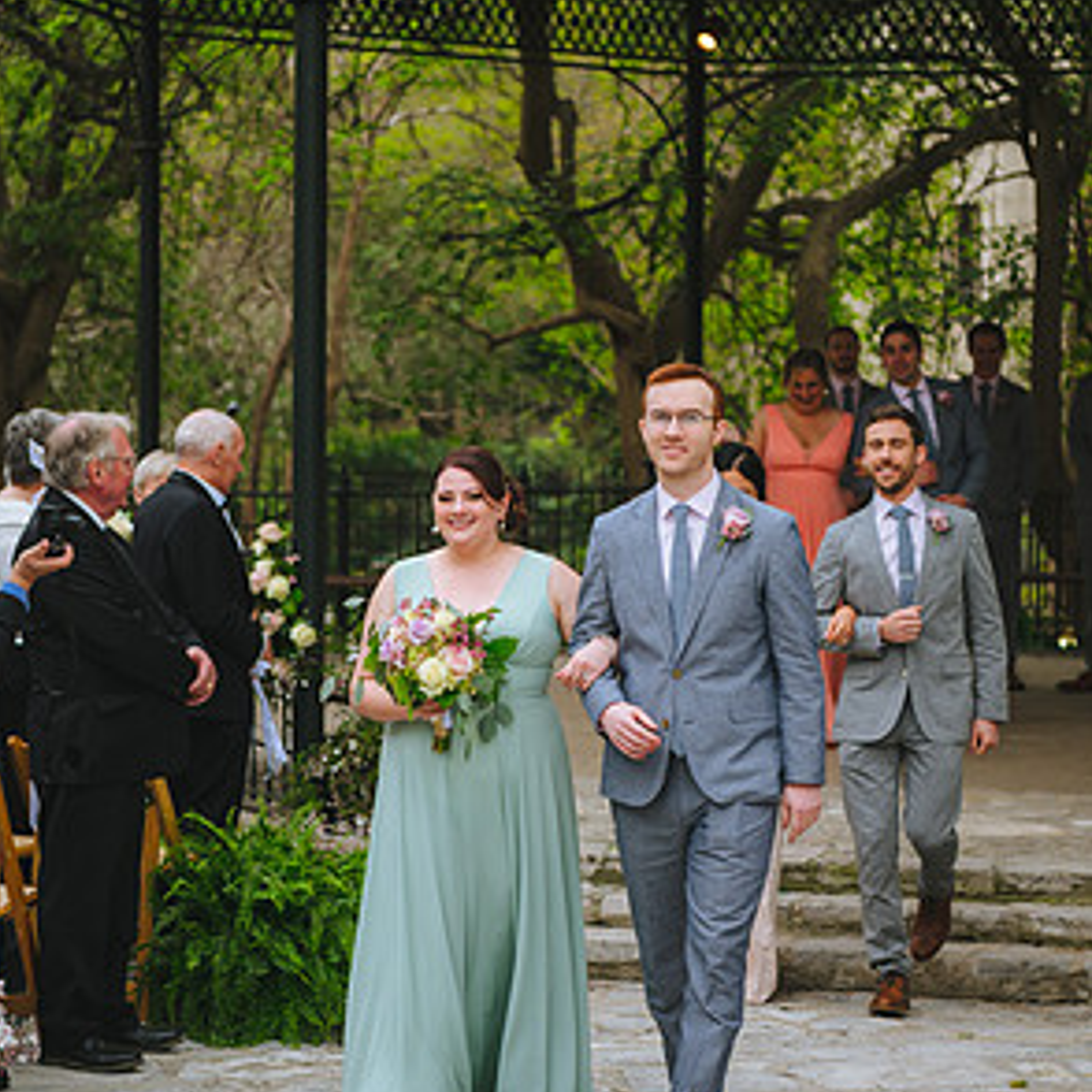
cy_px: 579
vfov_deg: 19.1
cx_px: 540
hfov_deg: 19.1
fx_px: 3248
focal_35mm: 91
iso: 400
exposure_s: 1/1600
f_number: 2.8
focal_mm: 70
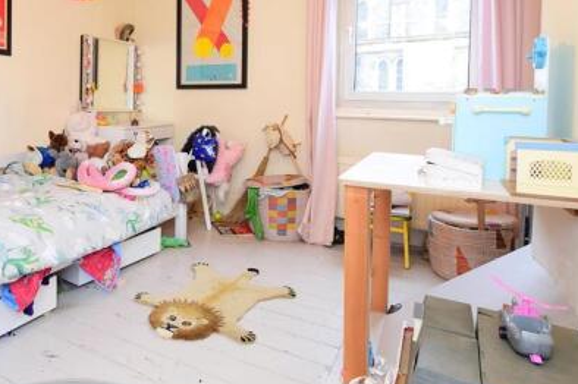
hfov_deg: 66.6
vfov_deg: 49.6
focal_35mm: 25
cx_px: 138
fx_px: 401
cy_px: 108
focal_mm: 10
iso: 400
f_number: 8
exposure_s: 1/6
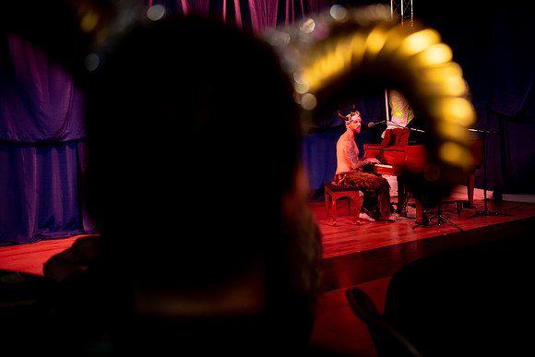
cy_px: 178
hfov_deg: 50.7
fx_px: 565
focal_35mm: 38
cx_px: 268
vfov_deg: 35.1
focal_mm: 38
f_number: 2.8
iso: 2500
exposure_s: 1/80
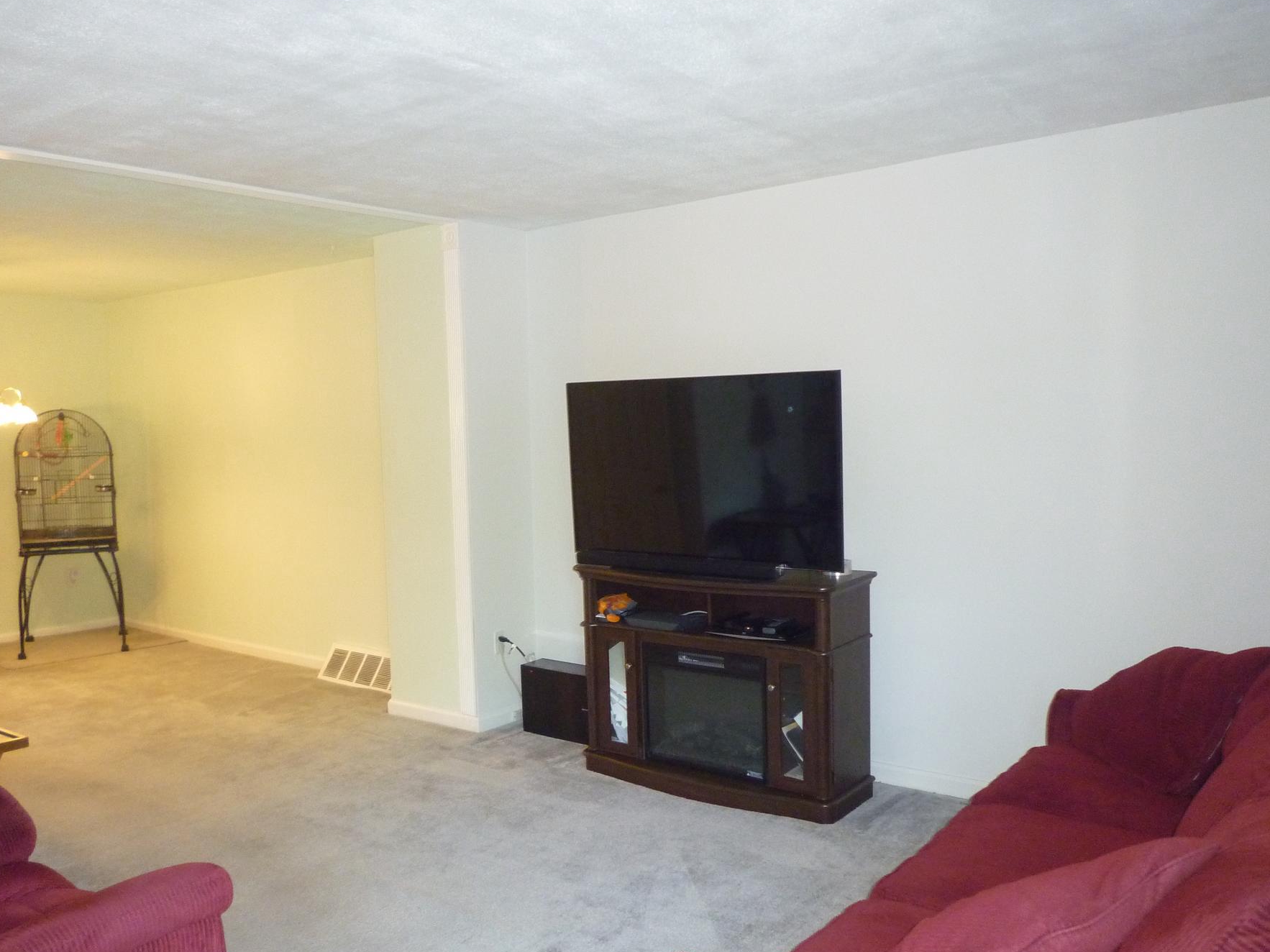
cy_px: 541
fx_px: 1064
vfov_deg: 48.1
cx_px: 593
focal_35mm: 29
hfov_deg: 61.6
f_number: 2.8
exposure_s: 1/30
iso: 320
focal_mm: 4.4
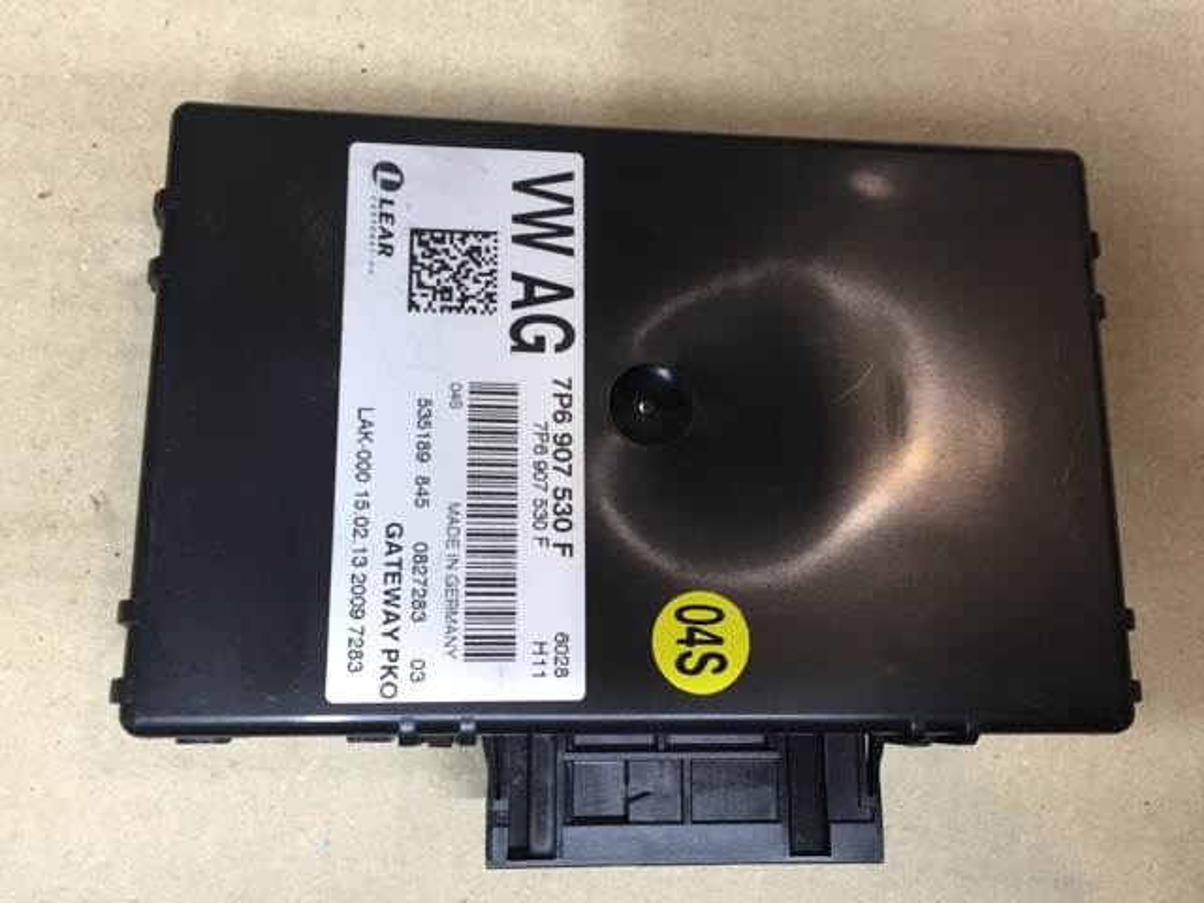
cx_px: 602
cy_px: 452
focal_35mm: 29
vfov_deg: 48.2
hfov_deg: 61.7
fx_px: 1009
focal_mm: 4.15
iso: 80
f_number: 2.2
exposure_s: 1/33
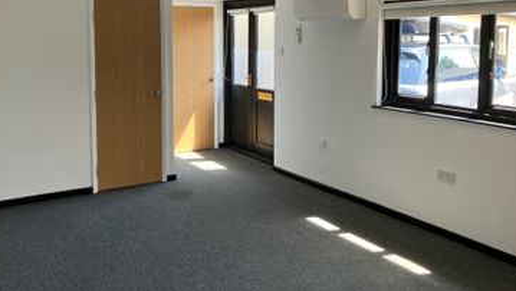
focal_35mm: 34
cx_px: 250
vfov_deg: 34.0
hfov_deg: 58.0
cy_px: 76
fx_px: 465
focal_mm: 3.99
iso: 80
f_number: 1.8
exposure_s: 1/113
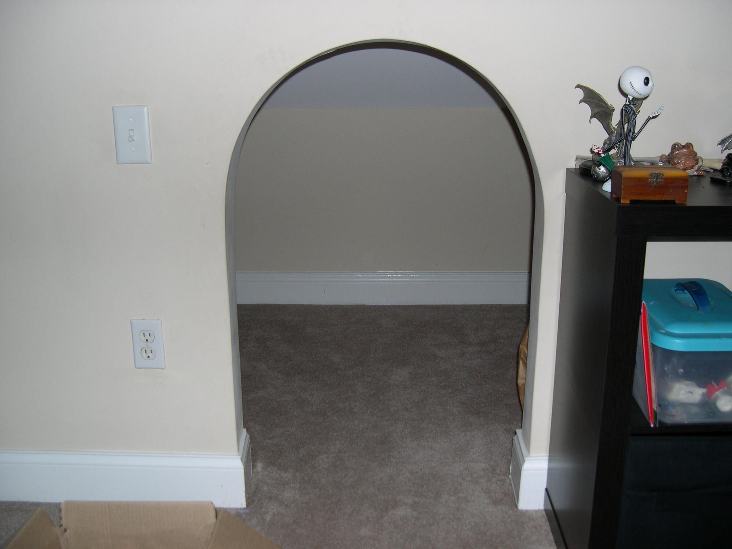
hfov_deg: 49.0
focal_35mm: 38
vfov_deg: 37.7
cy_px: 274
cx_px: 366
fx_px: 804
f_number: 2.8
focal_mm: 8
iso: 100
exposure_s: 1/60
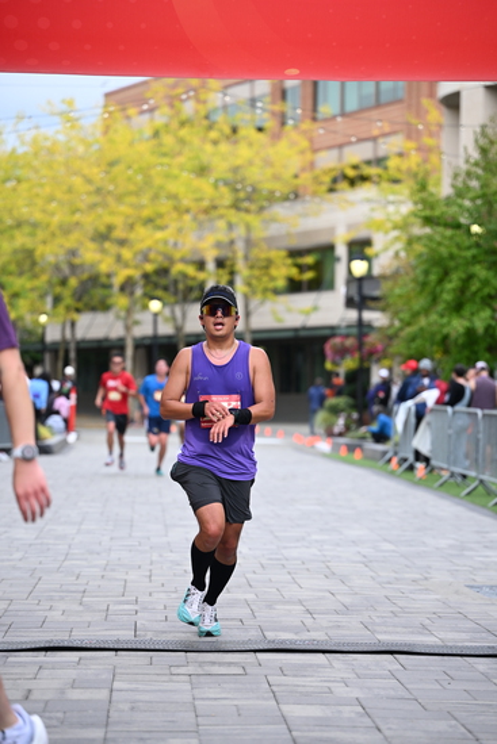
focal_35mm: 103
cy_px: 372
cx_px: 248
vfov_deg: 19.8
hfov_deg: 13.3
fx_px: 2131
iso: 640
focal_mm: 103
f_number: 2.8
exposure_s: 1/2000
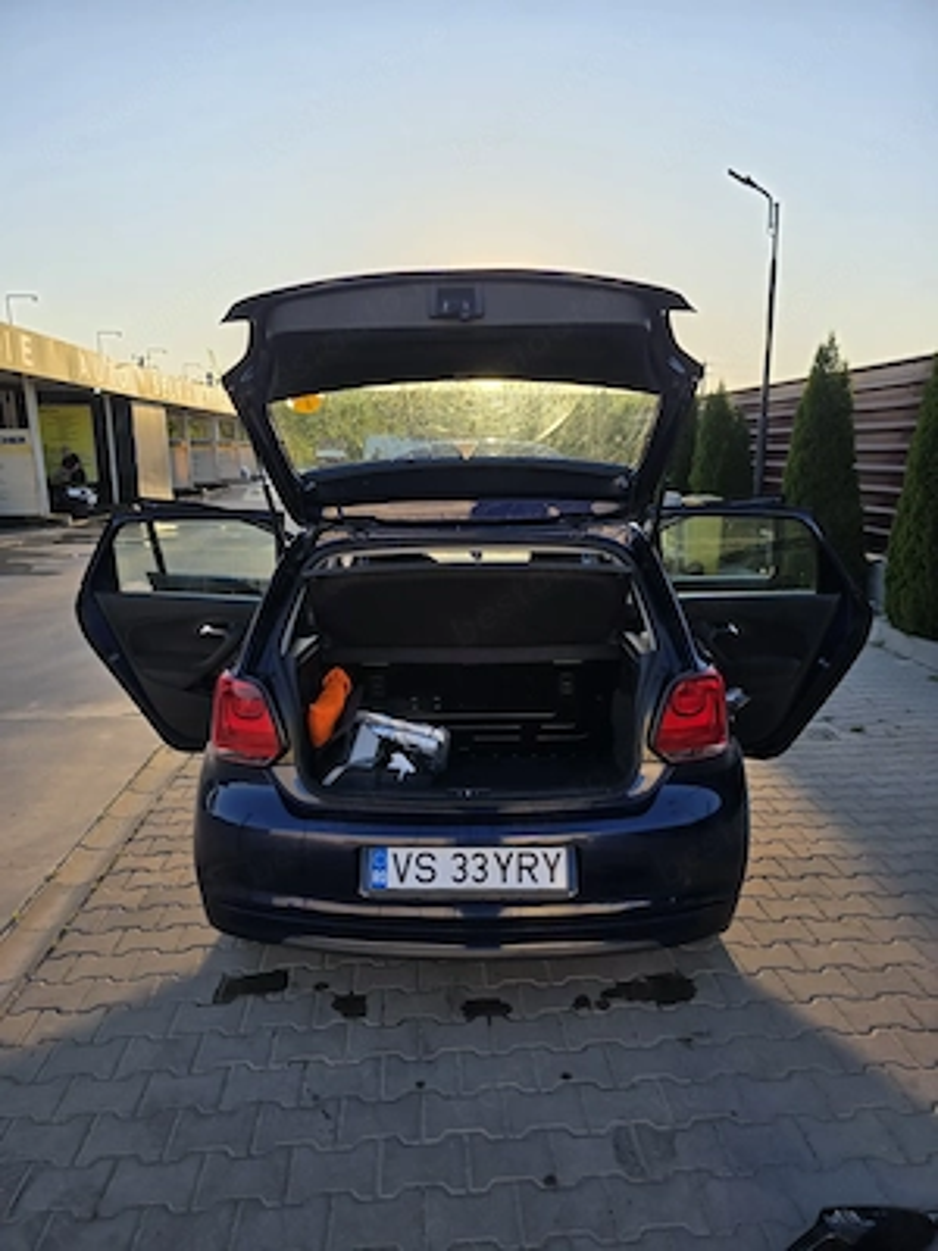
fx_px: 831
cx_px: 469
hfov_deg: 58.9
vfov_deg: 73.9
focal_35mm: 23
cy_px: 626
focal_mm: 6.3
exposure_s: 1/2752
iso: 80
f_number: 1.7
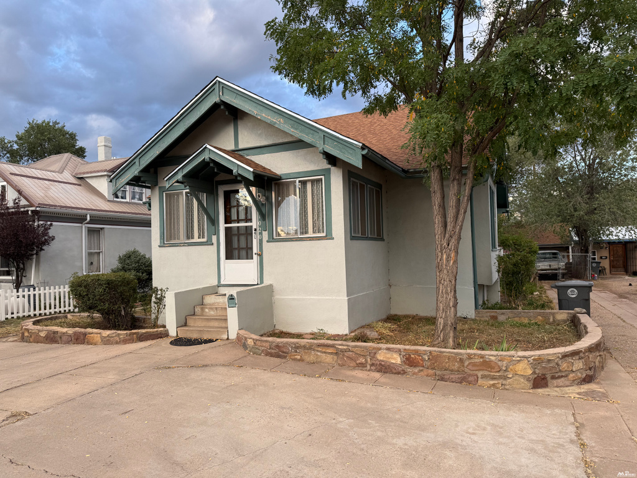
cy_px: 239
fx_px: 442
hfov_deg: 71.6
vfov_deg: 56.8
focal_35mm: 24
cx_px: 318
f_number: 1.78
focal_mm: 6.76
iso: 64
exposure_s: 1/274
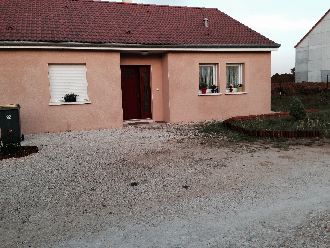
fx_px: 315
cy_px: 124
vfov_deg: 42.9
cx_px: 165
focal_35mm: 33
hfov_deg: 55.4
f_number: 2.4
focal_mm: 4.12
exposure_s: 1/60
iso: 50
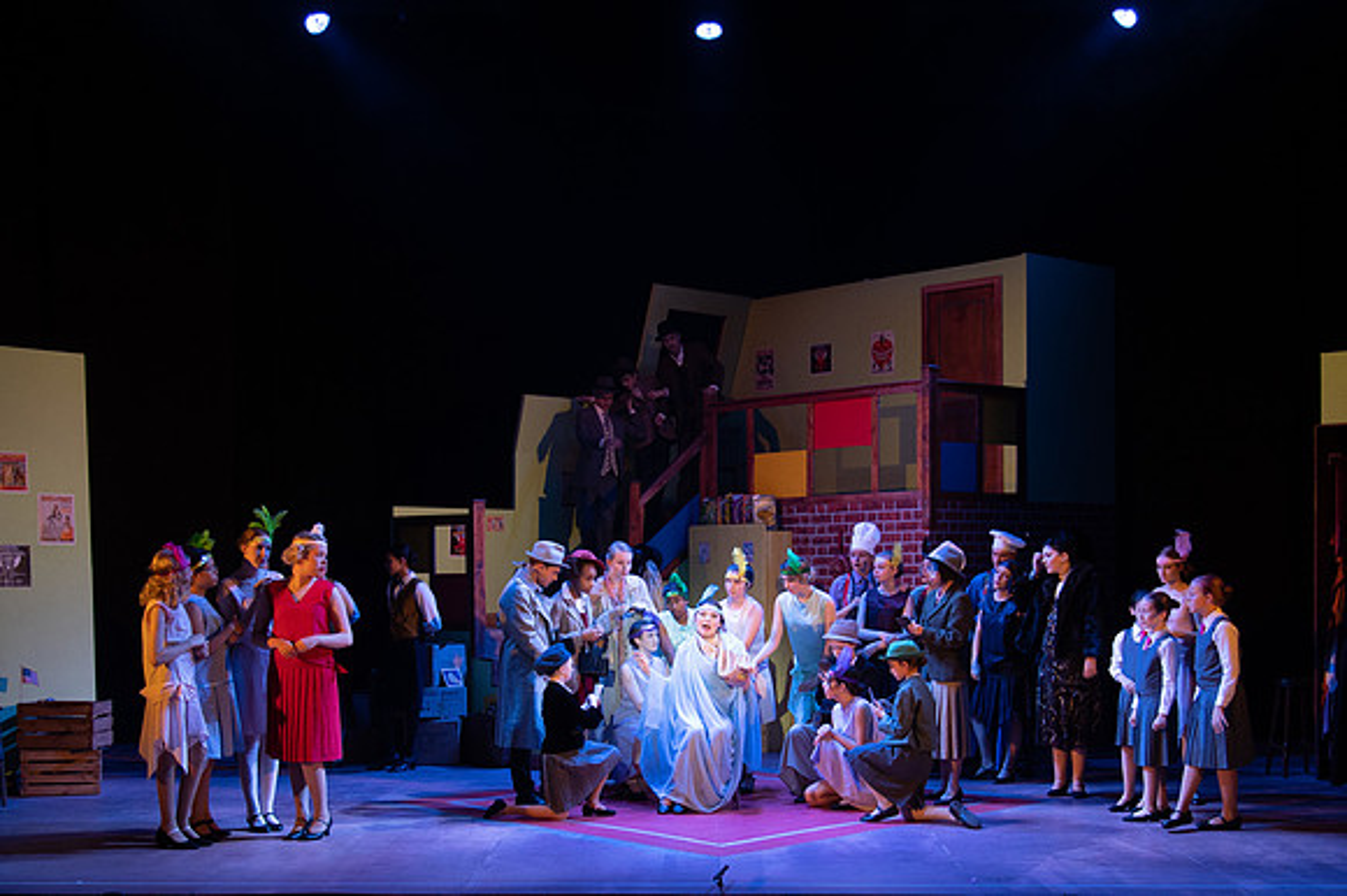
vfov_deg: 27.3
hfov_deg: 40.3
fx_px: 1838
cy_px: 593
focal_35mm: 49
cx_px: 660
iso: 2000
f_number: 4
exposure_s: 1/200
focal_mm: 34
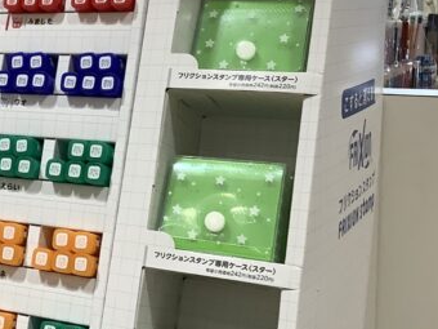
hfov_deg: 25.6
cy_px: 126
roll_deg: +1.3
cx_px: 18
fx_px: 924
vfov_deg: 20.1
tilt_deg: -8.2
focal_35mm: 73
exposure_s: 1/120
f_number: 2.4
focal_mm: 3.3
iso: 80
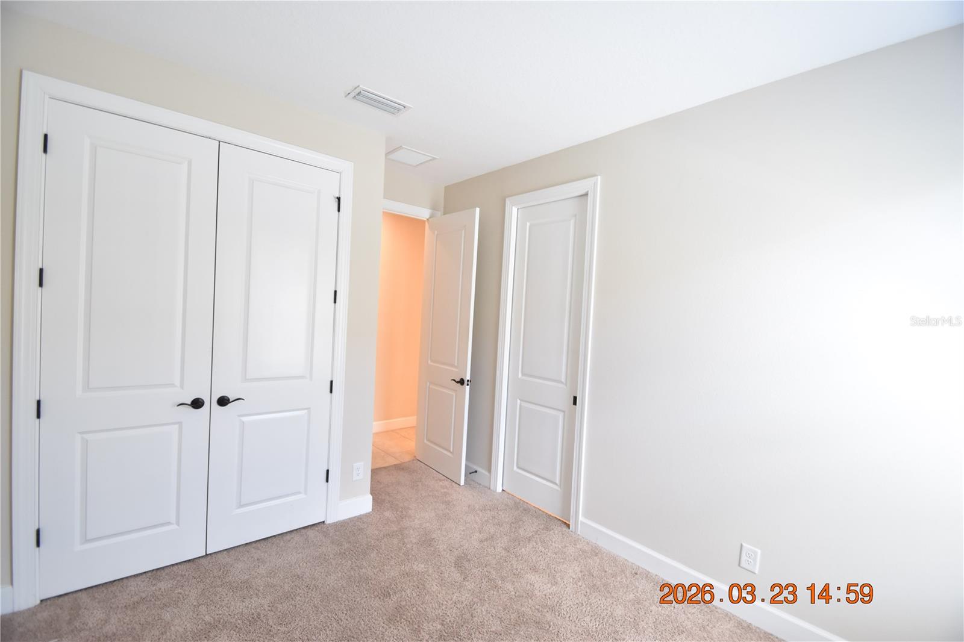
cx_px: 482
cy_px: 321
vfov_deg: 77.3
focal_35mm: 15
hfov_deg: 100.4
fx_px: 402
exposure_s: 1/60
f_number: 3.5
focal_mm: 10
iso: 800
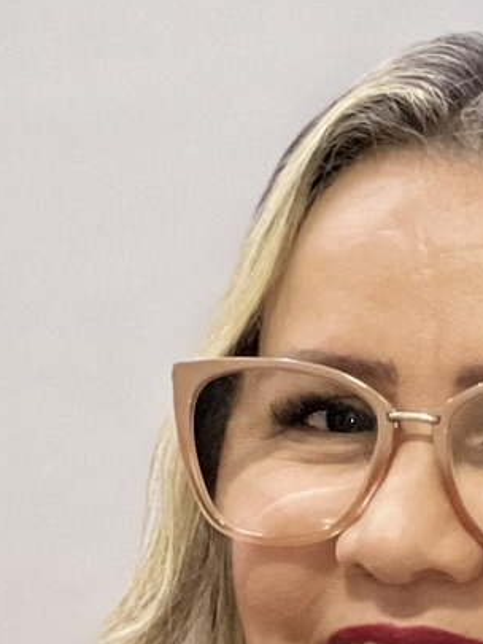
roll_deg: -0.6
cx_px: 580
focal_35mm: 389
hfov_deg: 3.8
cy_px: 1038
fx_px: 7233
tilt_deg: -3.3
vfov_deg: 5.0
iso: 400
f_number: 2.8
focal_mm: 9
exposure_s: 1/40
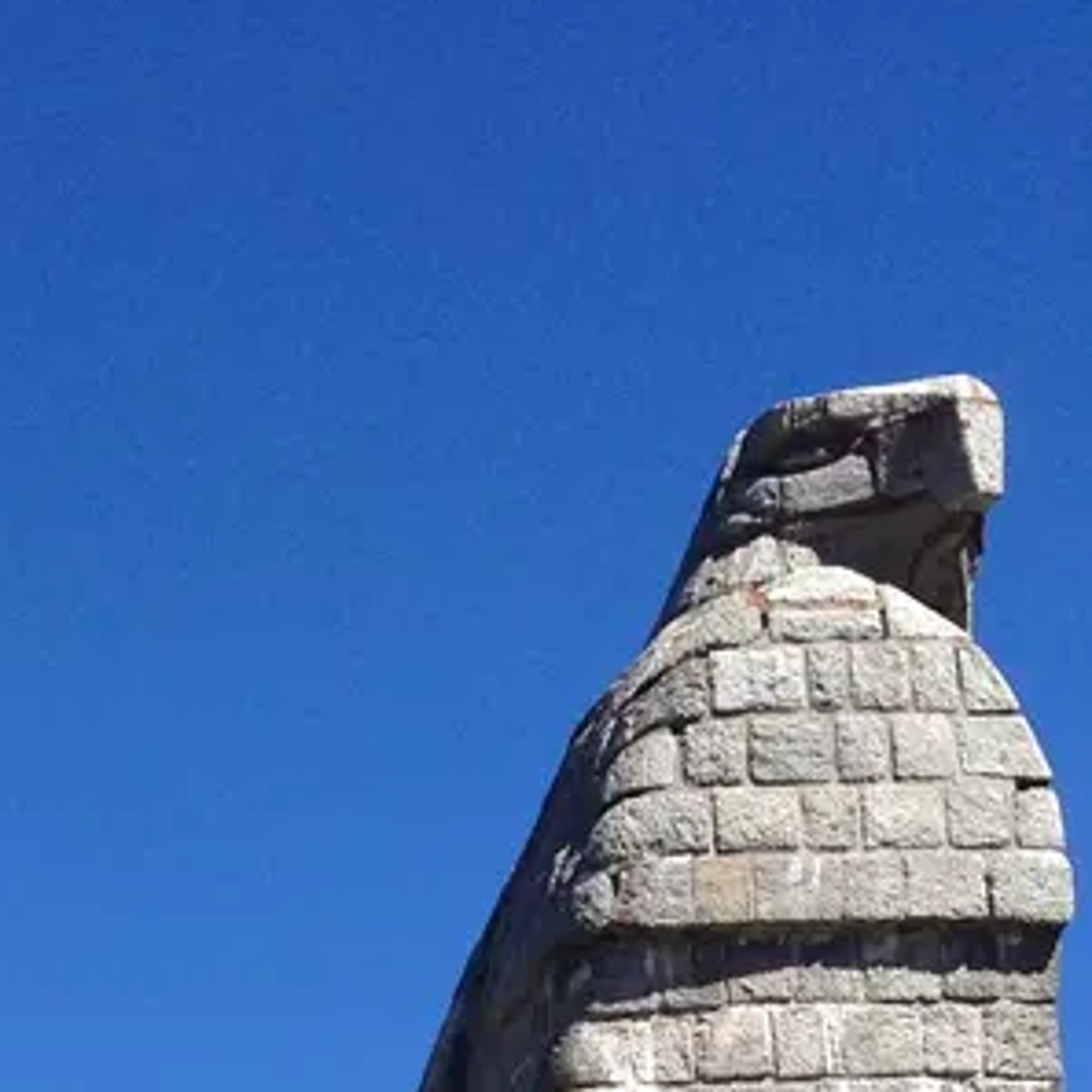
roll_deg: -0.6
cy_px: 1644
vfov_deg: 13.9
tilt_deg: +16.5
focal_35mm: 118
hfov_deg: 14.1
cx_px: -401
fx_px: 4211
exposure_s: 1/1323
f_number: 2.4
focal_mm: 4.12
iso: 50
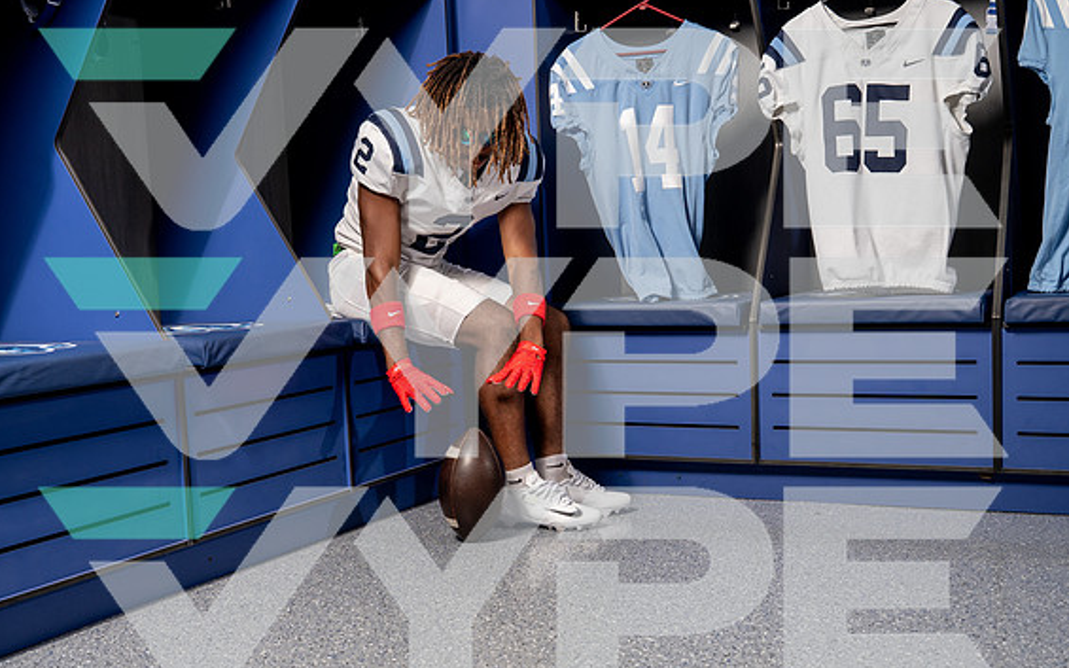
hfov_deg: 44.4
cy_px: 359
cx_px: 526
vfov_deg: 28.6
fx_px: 1311
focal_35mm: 45
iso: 500
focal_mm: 43
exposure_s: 1/250
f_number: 5.6
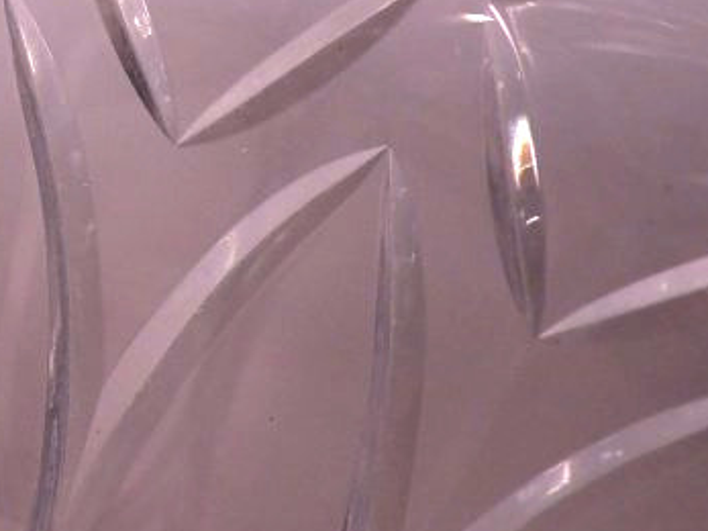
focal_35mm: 83
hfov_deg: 21.1
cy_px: -22
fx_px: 1697
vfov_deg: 17.3
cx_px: -241
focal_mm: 4.3
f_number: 2.8
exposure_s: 1/60
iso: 220
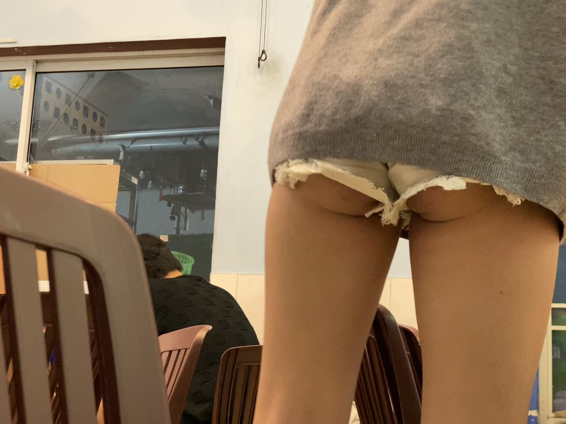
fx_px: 850
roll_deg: -3.4
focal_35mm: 52
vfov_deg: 28.0
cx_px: 283
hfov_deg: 36.8
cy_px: 212
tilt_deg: +11.5
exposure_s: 1/60
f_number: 2
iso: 250
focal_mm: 6
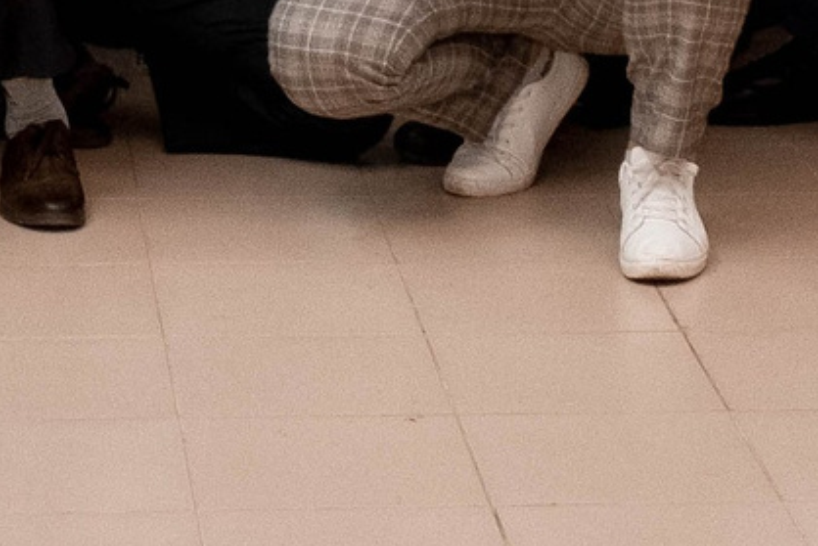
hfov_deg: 10.8
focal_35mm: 190
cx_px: 358
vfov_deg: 6.9
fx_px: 4318
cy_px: -737
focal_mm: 20.5
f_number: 4.5
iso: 2500
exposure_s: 1/160
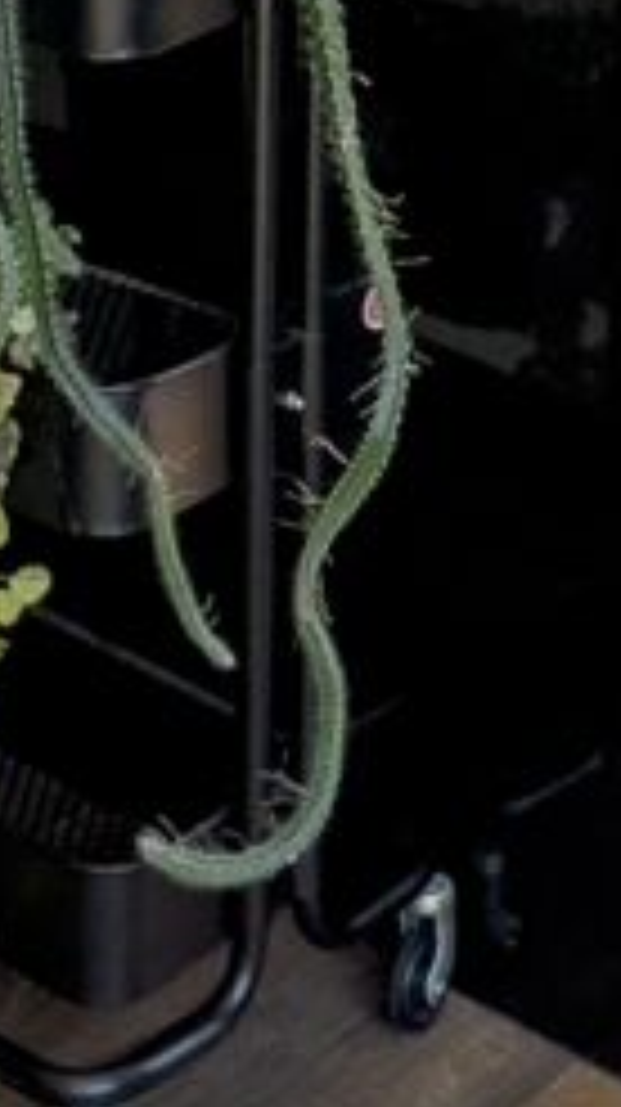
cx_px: 18
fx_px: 3491
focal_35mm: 119
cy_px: -855
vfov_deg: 15.6
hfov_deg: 10.1
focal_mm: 2.22
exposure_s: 1/100
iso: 50
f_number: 2.2
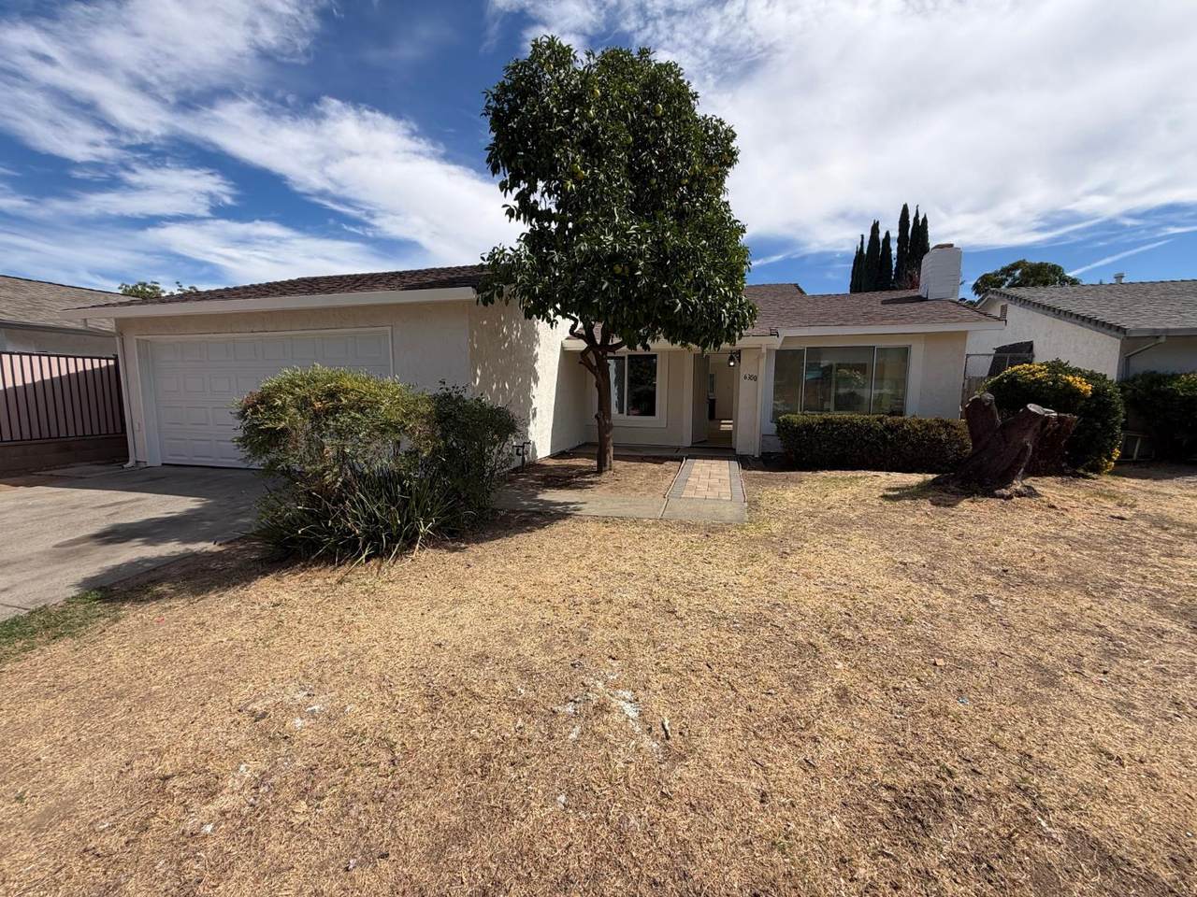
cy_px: 448
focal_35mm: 14
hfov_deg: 102.1
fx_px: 484
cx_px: 598
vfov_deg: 85.7
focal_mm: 2.22
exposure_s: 1/970
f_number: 2.2
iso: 20
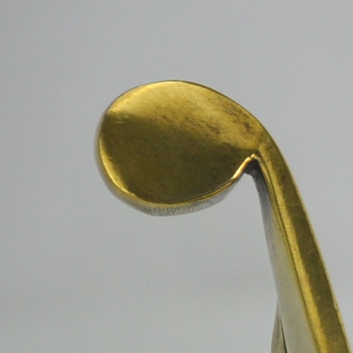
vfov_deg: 2.2
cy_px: 461
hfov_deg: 2.2
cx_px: 908
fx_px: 9345
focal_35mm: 810
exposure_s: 1/400
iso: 400
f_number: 5.6
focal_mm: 112
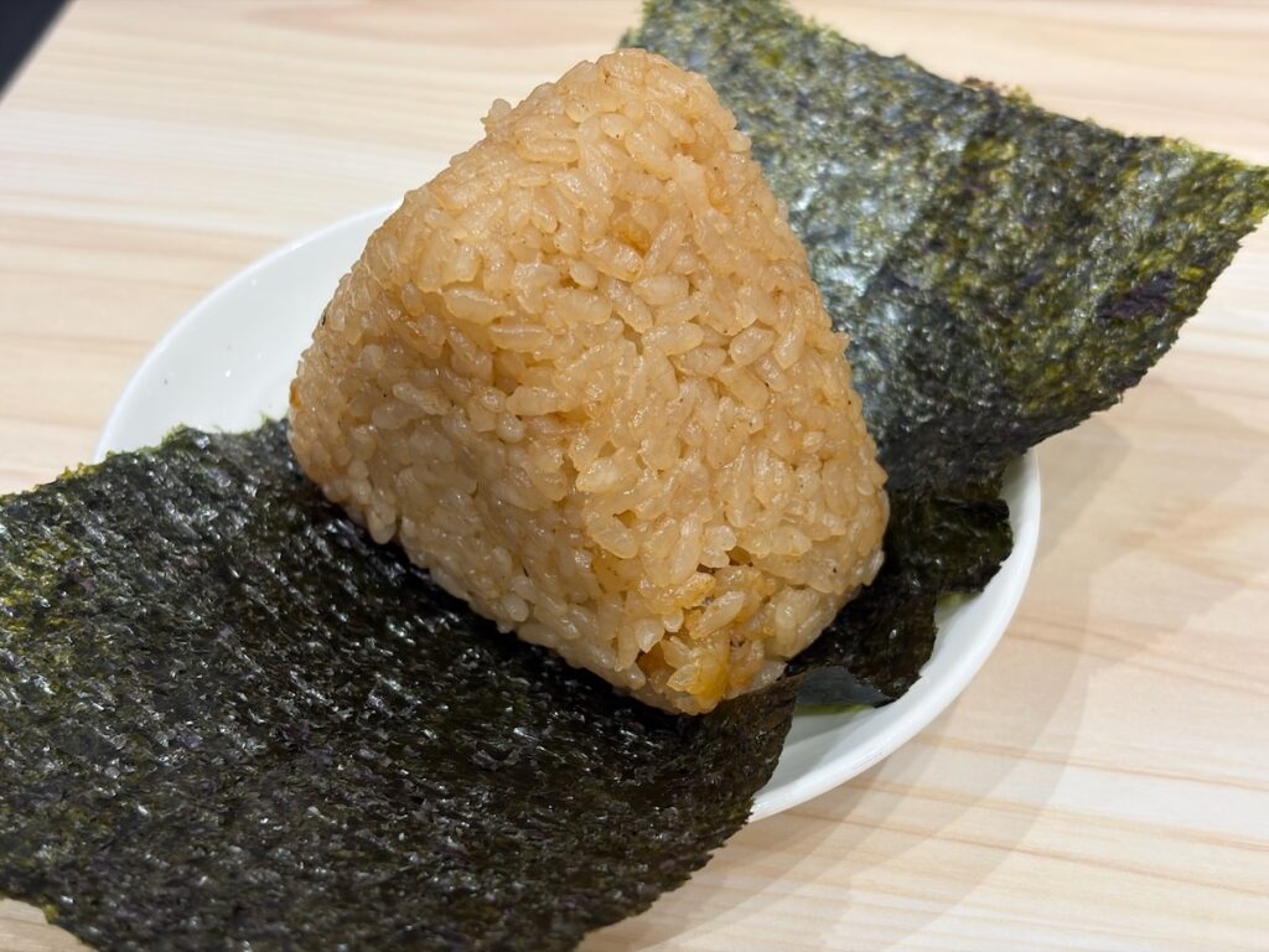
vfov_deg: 28.0
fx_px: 1906
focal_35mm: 52
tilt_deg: -44.1
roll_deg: +1.7
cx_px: 634
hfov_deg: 36.8
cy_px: 476
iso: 32
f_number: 1.6
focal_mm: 5.96
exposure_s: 1/50
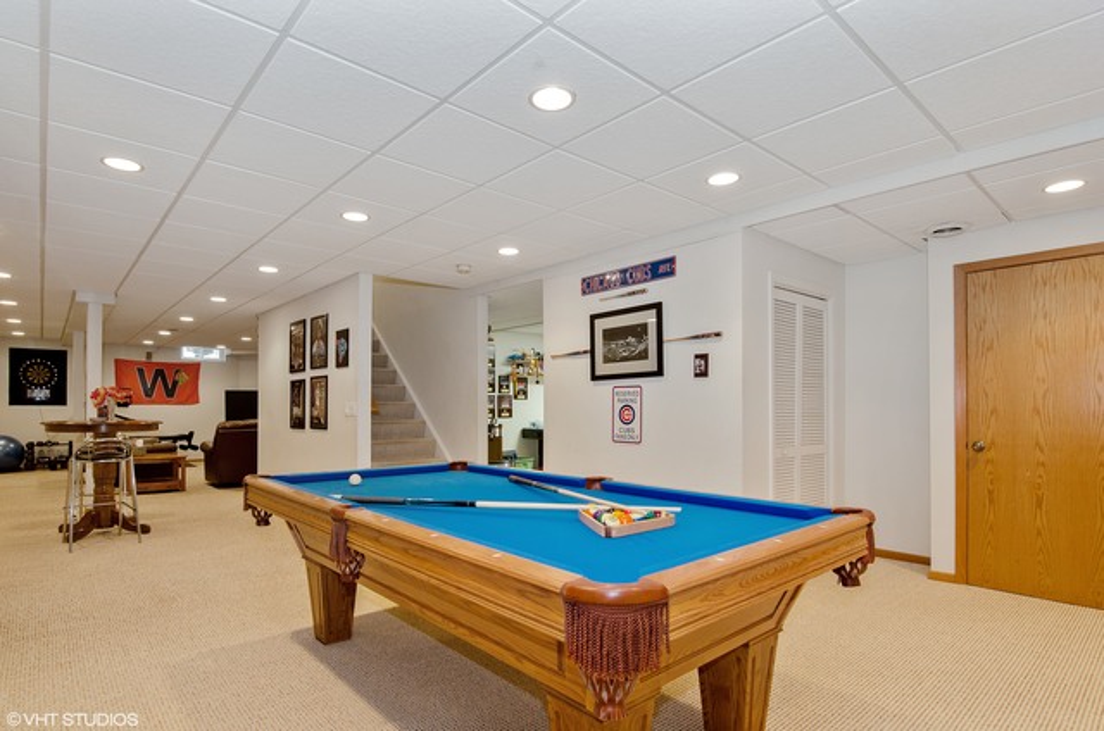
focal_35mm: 16
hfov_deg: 95.1
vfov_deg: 71.8
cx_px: 552
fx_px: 505
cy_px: 366
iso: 200
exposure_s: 1/3
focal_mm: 11
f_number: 8
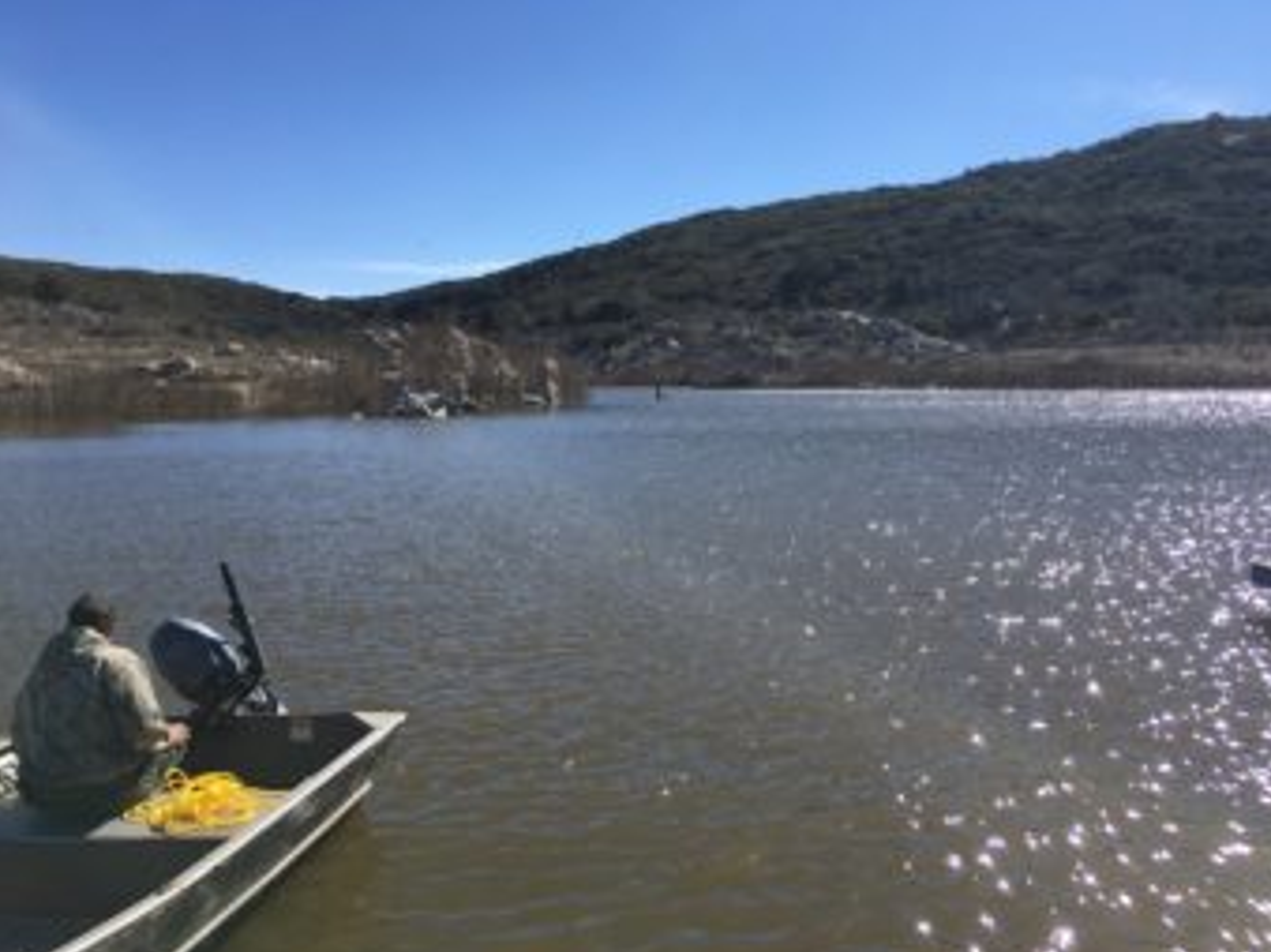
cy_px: 478
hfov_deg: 60.0
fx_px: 1101
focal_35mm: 30
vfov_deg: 46.8
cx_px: 645
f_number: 2.2
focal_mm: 4.15
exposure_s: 1/2198
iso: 25
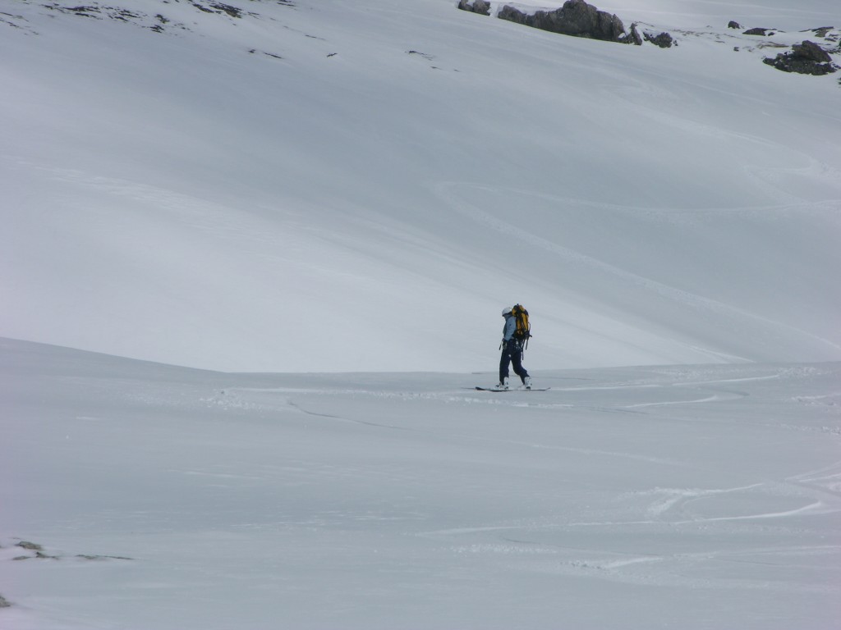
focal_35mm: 270
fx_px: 6560
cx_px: 420
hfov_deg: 7.3
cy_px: 315
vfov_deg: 5.5
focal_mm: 67.7
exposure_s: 1/633
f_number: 7.4
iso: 50
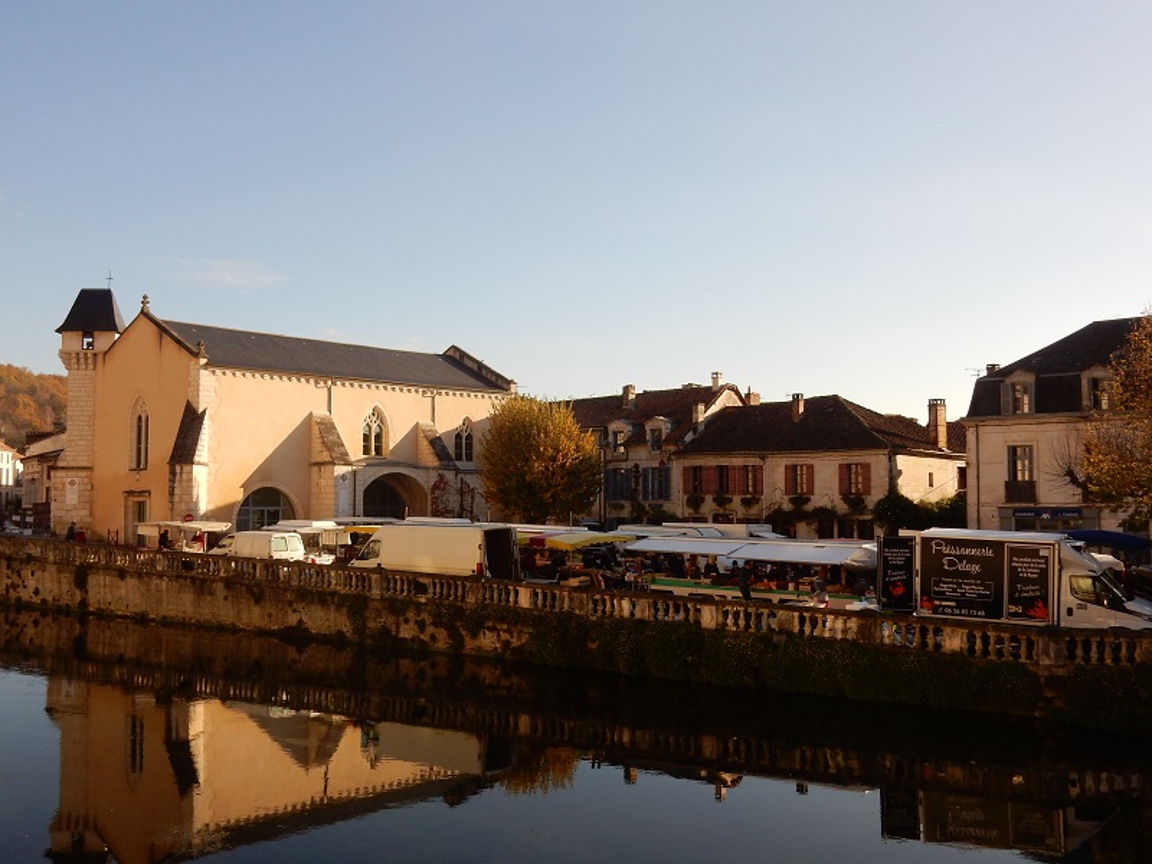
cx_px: 576
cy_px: 432
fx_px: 1198
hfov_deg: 51.4
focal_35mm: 36
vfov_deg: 39.7
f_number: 4
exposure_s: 1/800
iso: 125
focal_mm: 6.4
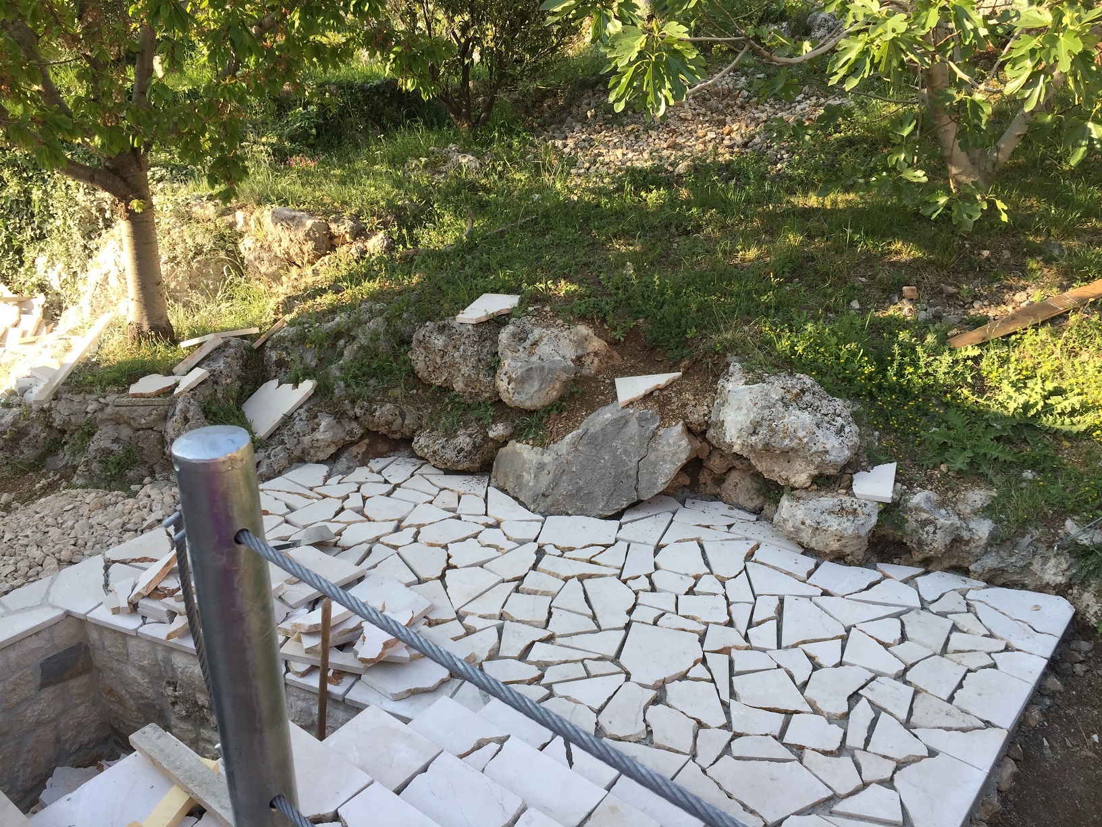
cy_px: 414
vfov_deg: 48.2
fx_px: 923
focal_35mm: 29
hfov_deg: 61.7
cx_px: 551
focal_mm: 4.15
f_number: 2.2
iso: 32
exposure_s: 1/421
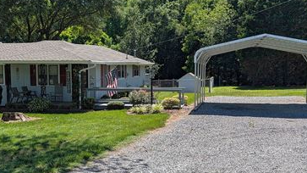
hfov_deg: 44.4
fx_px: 374
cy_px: 110
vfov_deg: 25.9
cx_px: 126
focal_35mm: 46
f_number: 1.68
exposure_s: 1/1025
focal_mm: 6.9
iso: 22
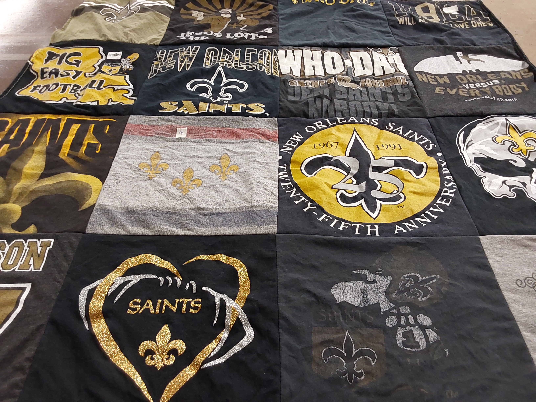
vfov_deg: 49.7
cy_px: 201
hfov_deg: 63.4
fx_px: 434
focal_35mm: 28
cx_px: 268
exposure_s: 1/50
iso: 200
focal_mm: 2.91
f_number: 1.9
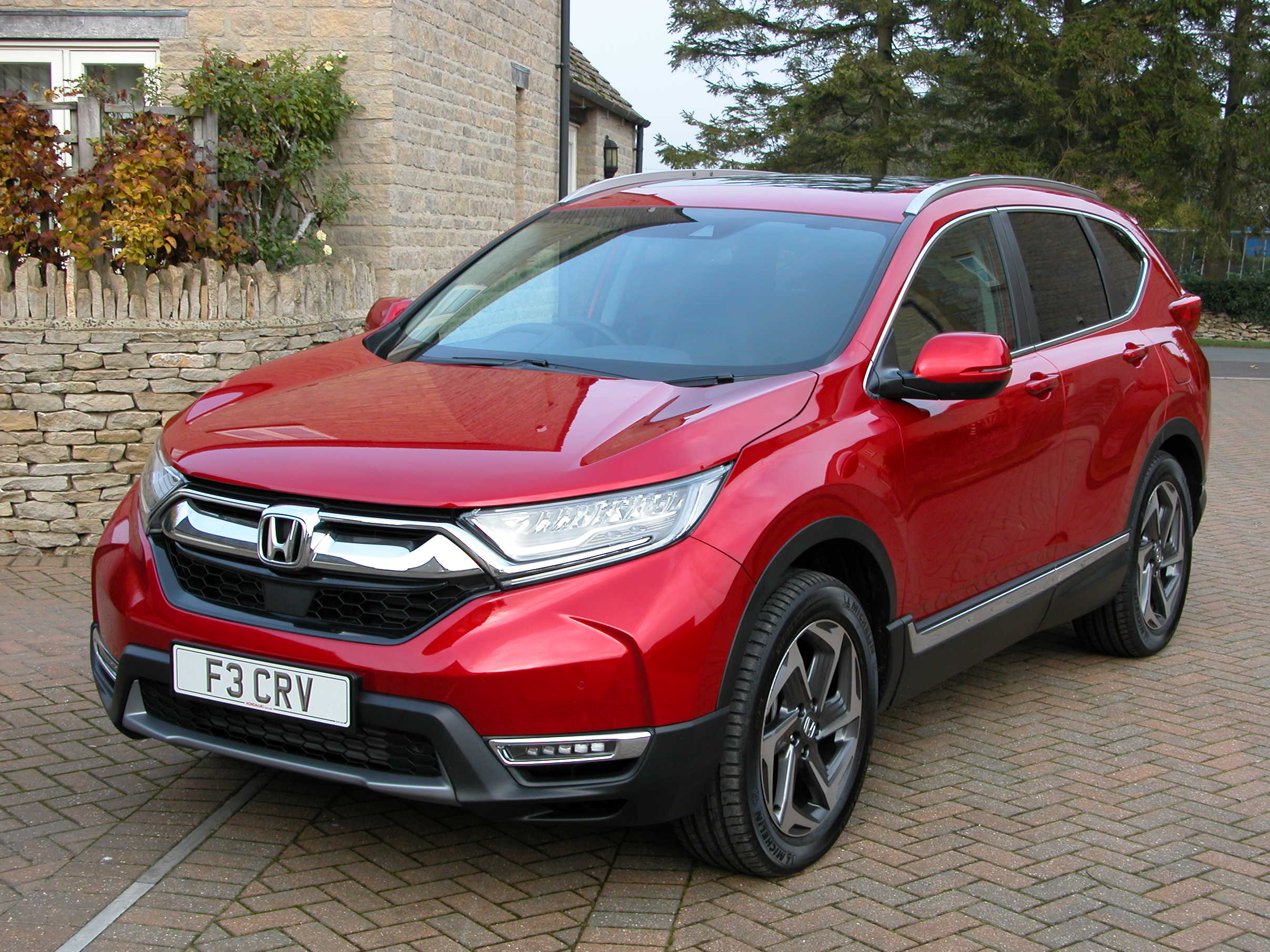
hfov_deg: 34.3
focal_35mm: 56
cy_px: 501
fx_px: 2054
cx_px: 655
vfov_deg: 26.1
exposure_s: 1/134
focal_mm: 13.7
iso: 100
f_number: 3.9
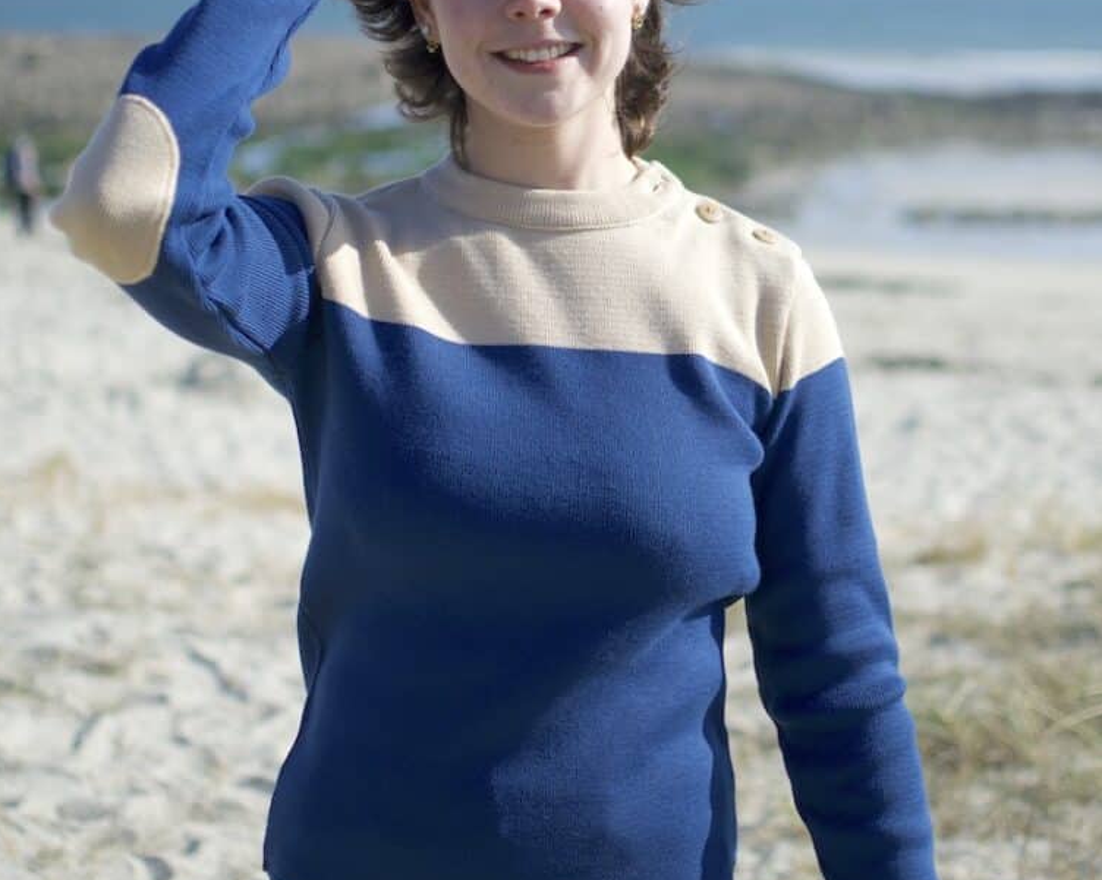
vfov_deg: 20.6
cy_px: 302
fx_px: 2413
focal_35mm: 74
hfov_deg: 25.7
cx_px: 550
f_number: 1.8
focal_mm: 35
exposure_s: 1/3200
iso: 79
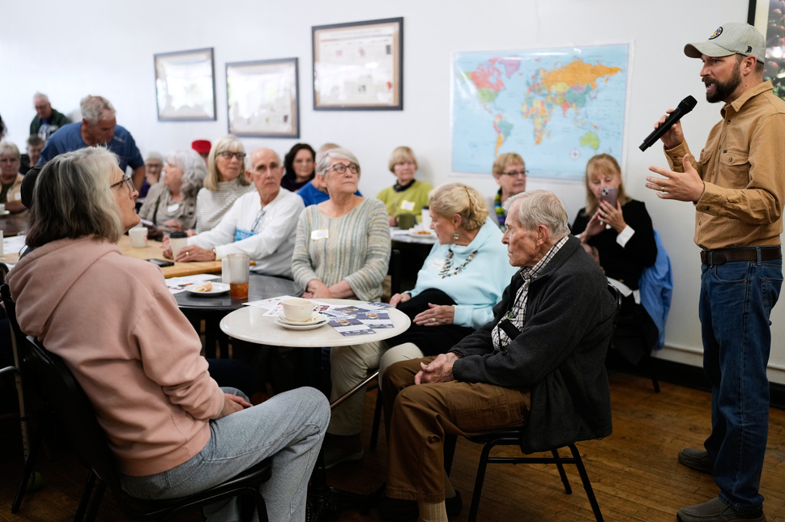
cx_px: 414
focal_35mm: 37
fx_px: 806
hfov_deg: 51.9
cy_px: 271
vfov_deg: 35.9
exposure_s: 1/400
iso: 1250
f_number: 1.4
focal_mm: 35
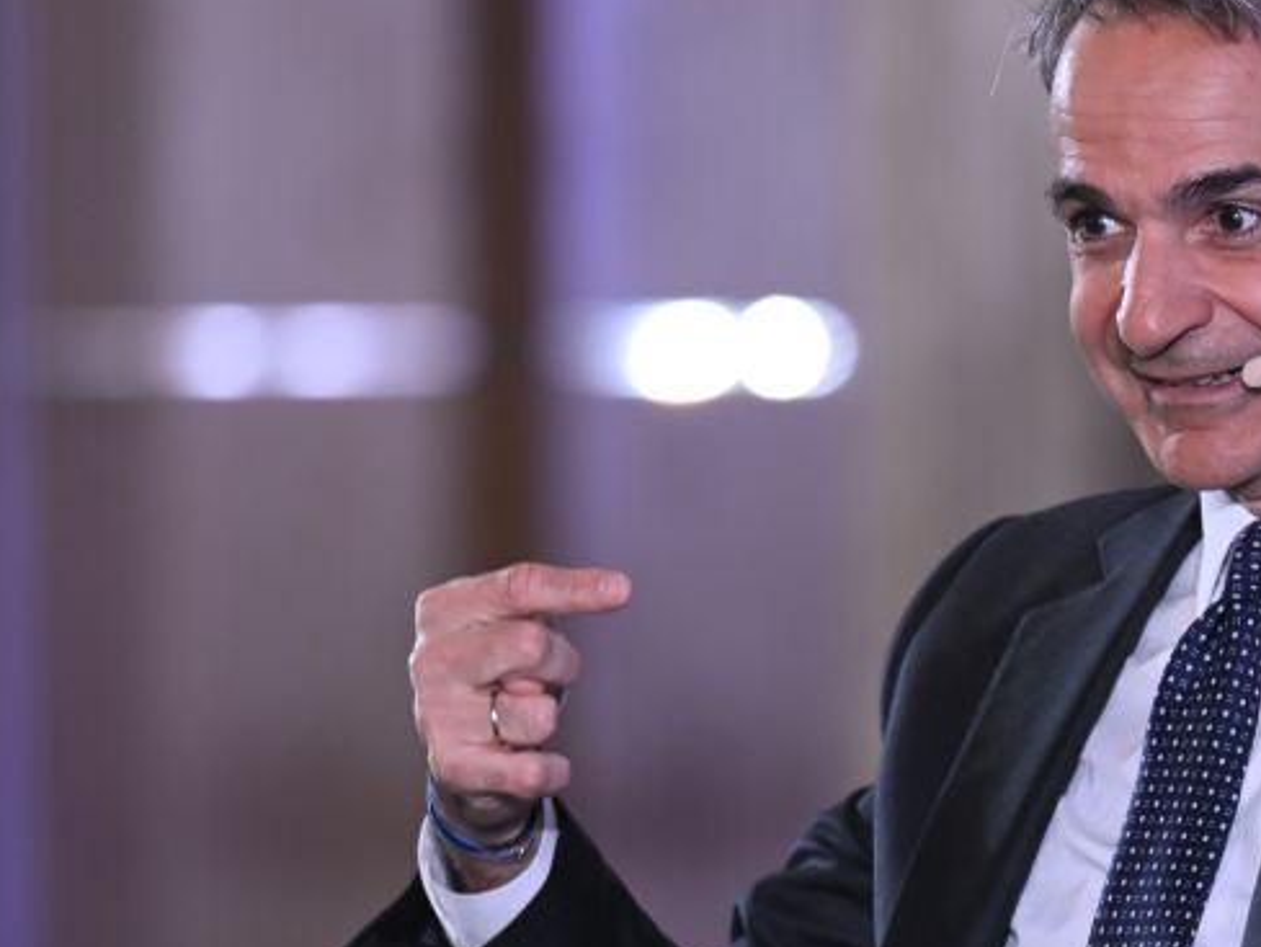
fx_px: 28640
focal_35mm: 786
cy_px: 535
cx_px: 941
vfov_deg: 1.9
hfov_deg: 2.5
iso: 2800
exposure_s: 1/250
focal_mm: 500
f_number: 6.3
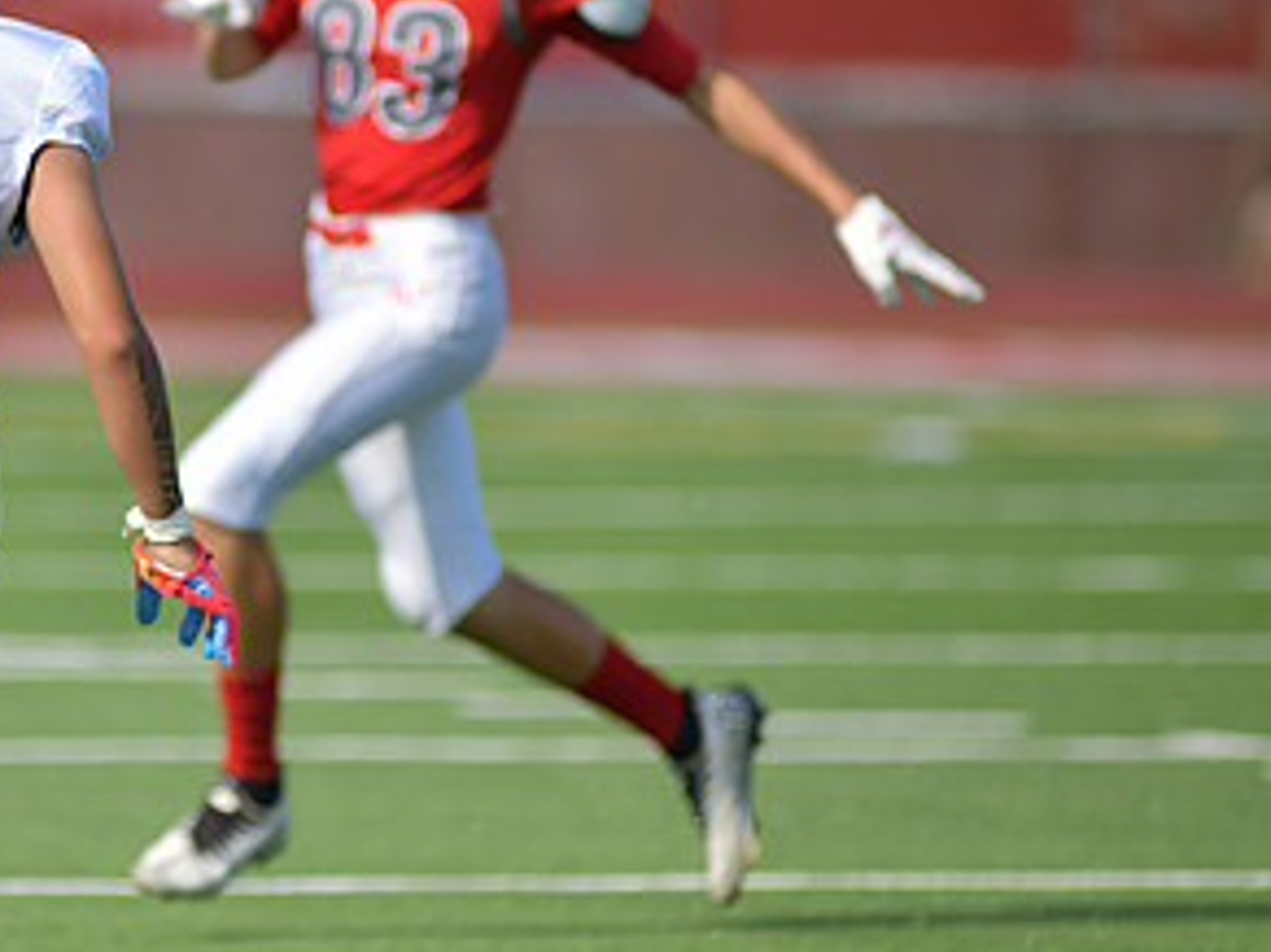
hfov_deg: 3.4
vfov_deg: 2.6
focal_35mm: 575
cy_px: 456
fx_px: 21104
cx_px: 92
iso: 125
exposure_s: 1/2000
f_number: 3.5
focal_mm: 300
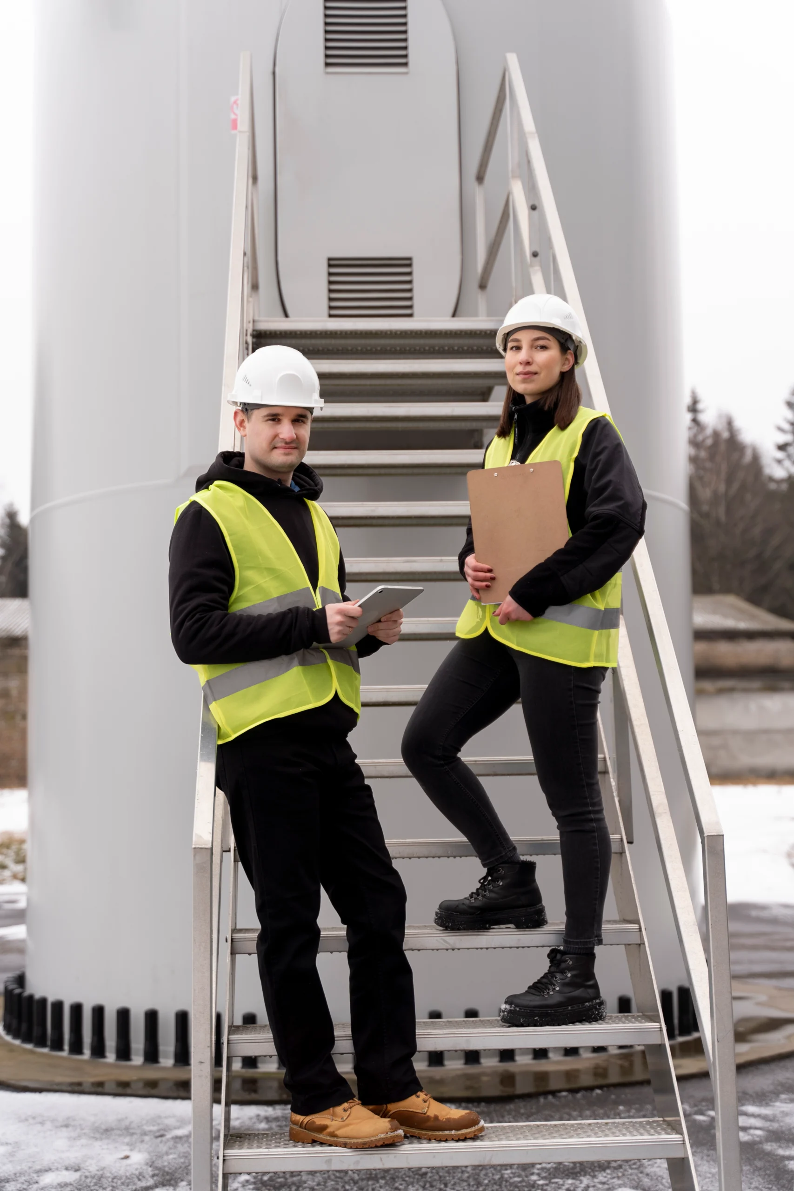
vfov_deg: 40.3
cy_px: 596
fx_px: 1621
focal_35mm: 49
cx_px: 397
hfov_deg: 27.5
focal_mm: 49
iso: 160
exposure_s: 1/500
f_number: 2.8
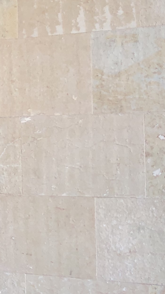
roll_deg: +1.3
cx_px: -155
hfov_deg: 11.2
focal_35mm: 99
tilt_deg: -0.6
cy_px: 129
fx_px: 770
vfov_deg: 21.6
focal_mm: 3.99
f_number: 1.8
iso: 50
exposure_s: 1/120
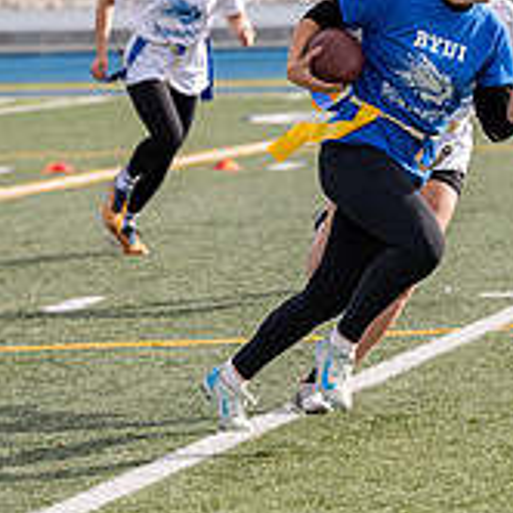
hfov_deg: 5.1
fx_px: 5734
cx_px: 318
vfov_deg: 5.1
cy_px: 224
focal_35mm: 342
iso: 200
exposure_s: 1/4000
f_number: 2.8
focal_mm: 115
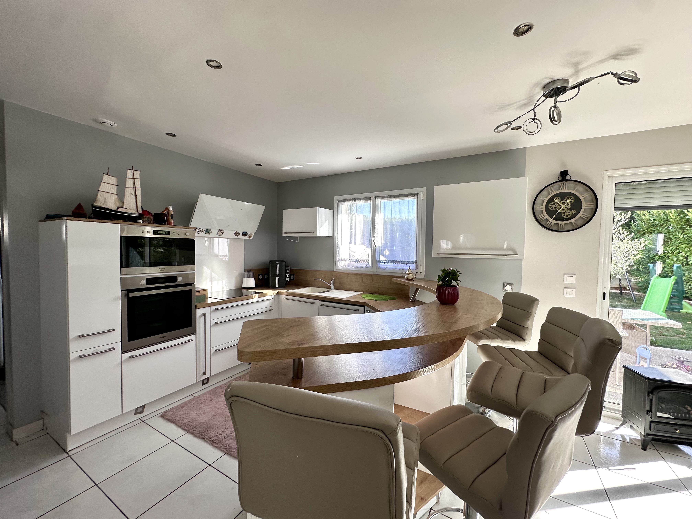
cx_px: 346
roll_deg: -1.2
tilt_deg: -1.2
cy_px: 260
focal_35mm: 14
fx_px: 280
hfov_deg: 102.1
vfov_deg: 85.7
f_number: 2.2
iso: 64
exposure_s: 1/99
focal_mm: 2.22
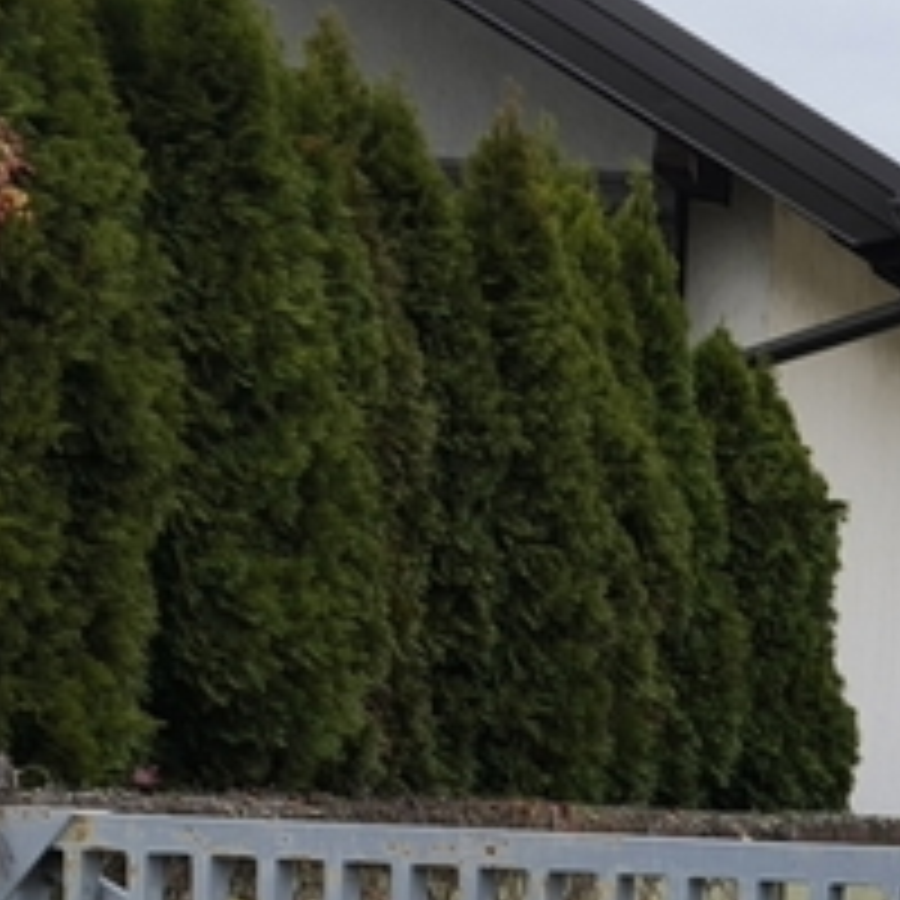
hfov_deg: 10.4
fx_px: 3589
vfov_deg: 14.1
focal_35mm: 122
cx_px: 2650
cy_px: 860
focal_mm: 6.14
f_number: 1.65
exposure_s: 1/250
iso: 50
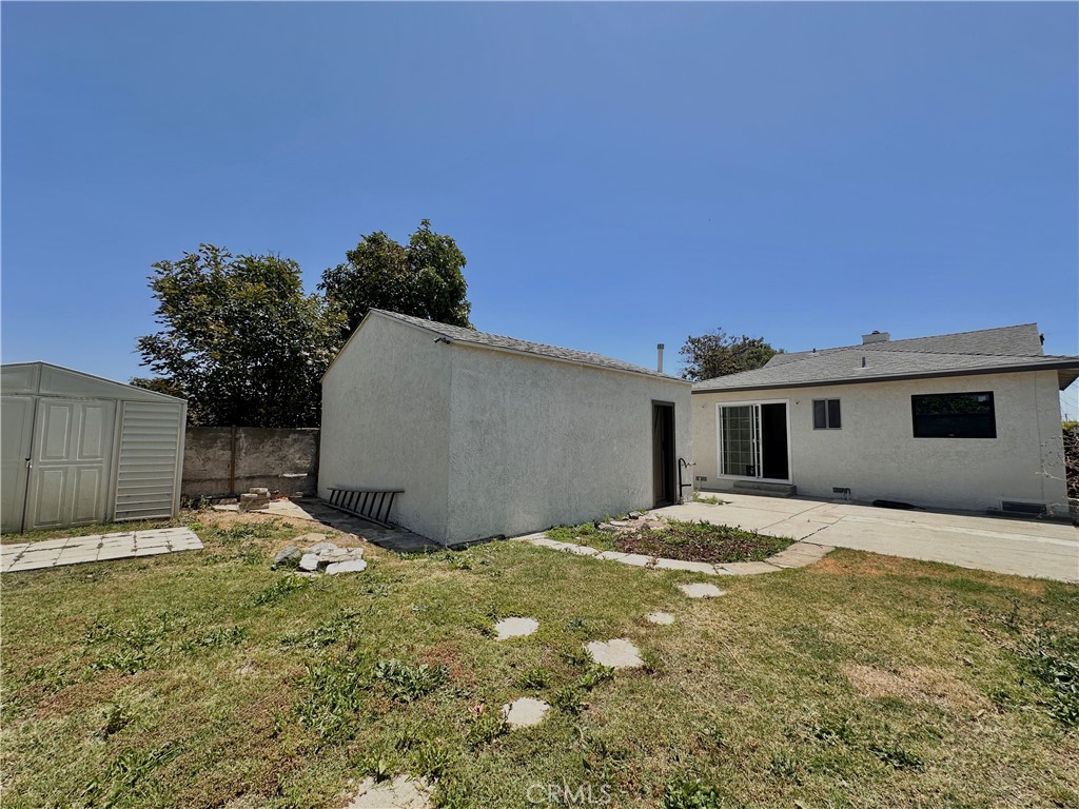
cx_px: 540
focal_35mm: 14
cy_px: 404
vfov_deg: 85.7
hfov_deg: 102.1
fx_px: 436
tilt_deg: +4.8
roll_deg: -0.8
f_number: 2.2
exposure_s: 1/1916
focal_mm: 2.22
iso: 50
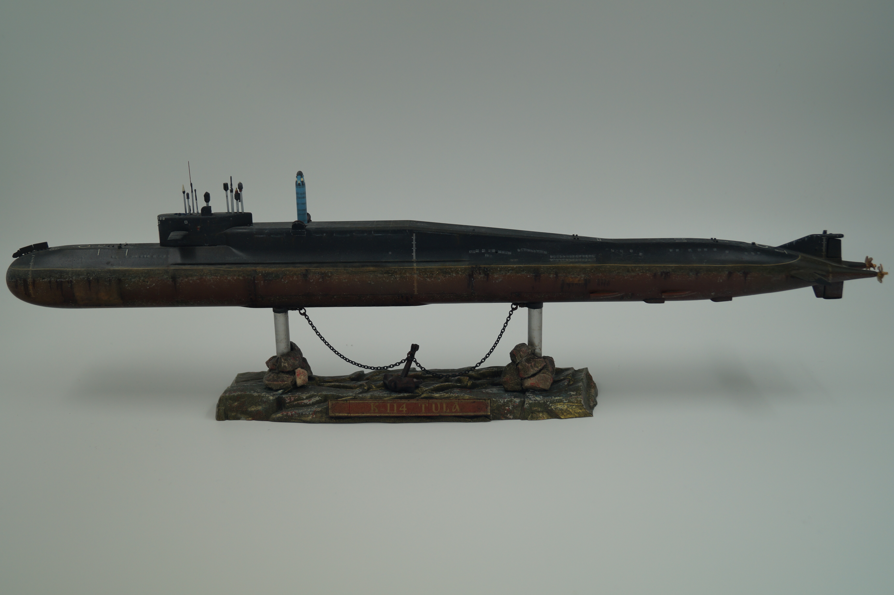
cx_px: 447
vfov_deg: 31.9
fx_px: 1042
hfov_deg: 46.4
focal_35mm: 42
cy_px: 298
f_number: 4.5
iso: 125
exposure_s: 1/160
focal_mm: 28
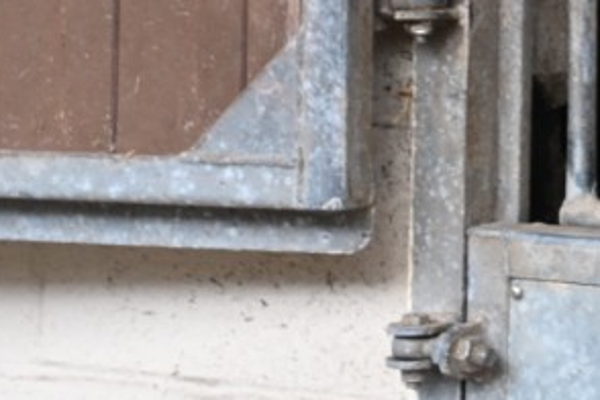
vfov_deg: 9.3
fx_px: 2399
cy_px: -147
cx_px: 1065
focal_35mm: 144
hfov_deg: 13.0
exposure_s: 1/250
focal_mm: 24.5
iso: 400
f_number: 4.2
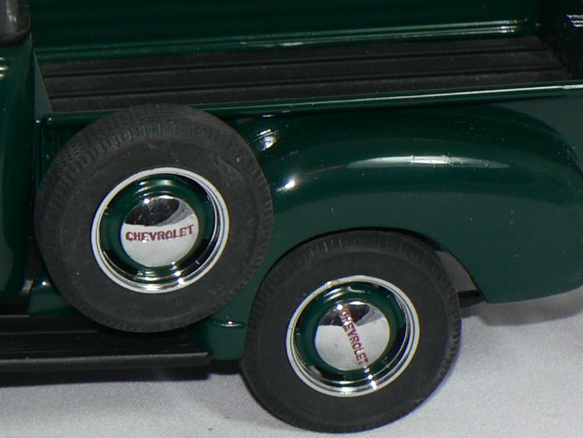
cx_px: -186
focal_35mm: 183
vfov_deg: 8.1
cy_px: 83
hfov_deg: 10.6
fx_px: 3083
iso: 80
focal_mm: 10.1
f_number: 4
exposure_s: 1/60
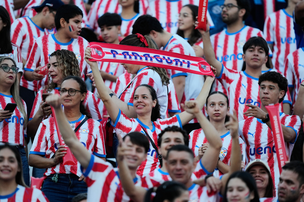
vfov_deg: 3.4
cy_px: 101
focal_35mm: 400
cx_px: 152
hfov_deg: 5.2
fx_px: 3376
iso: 1600
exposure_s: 1/1000
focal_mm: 400
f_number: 2.8
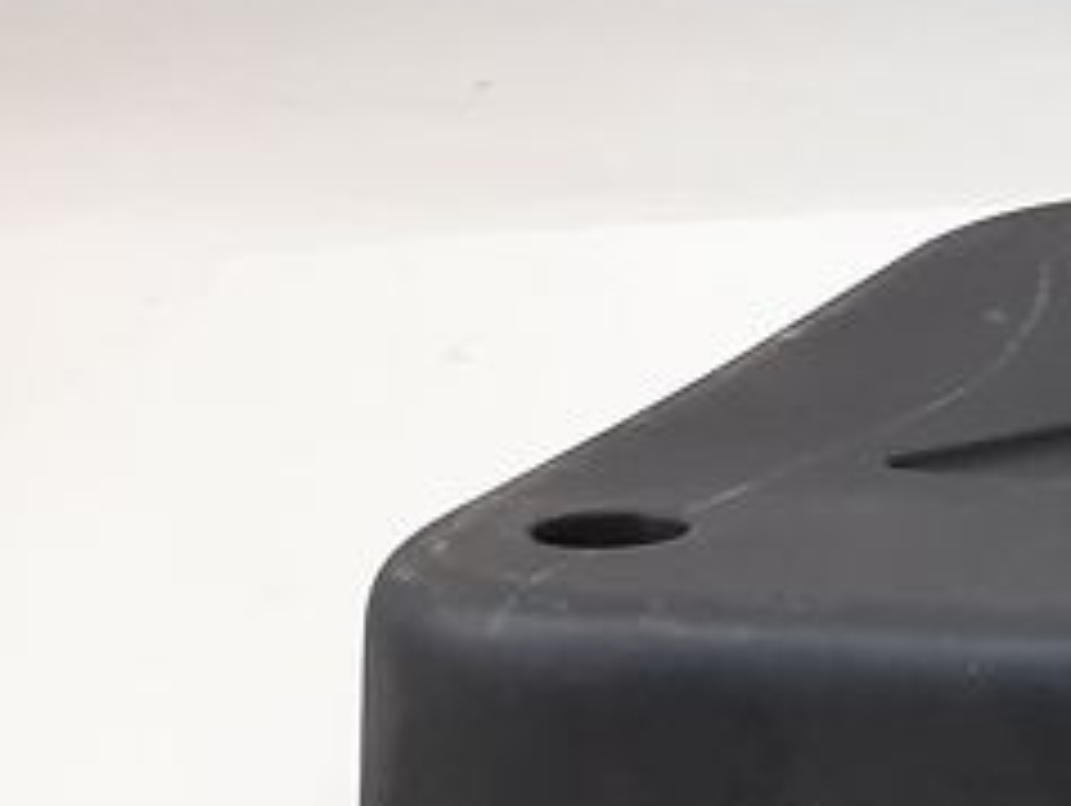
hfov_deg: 12.2
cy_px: 666
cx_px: 2619
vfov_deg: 11.7
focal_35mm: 126
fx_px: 3902
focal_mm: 4.6
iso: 64
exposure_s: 1/50
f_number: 2
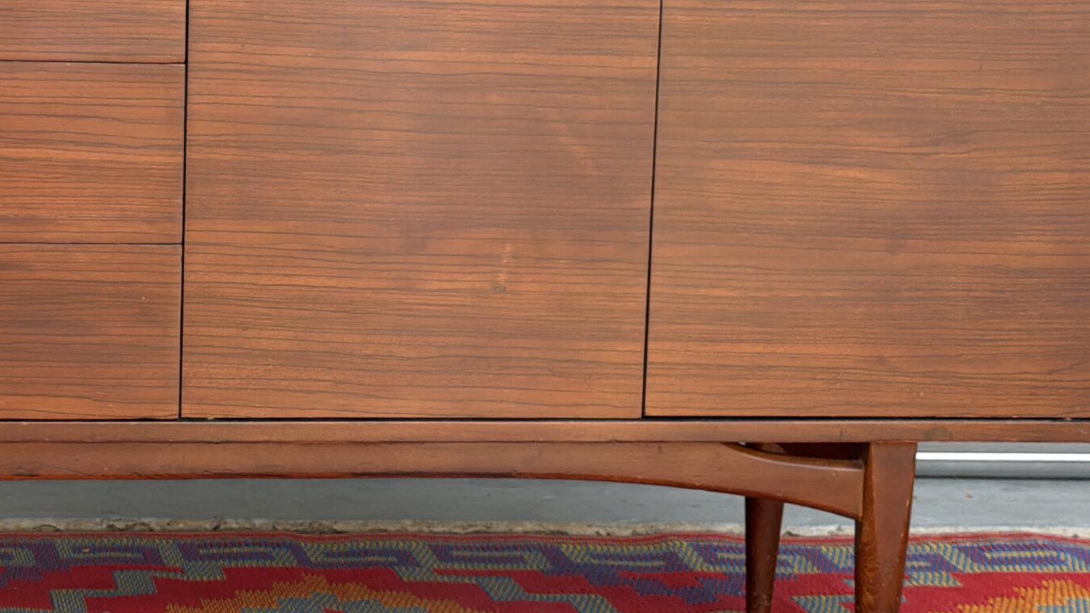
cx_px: 234
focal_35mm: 98
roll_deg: +0.3
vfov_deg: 12.3
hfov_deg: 21.5
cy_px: 282
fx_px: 2832
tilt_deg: -6.8
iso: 64
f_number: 1.78
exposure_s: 1/291
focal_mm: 6.76
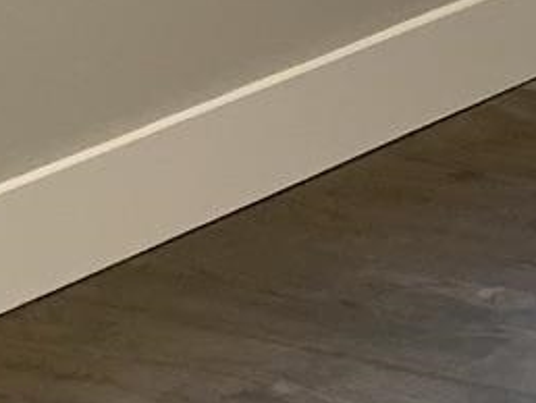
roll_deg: +0.5
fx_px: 3193
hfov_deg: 8.4
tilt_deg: -10.9
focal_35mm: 206
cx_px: 1469
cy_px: -276
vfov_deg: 7.1
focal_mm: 4.25
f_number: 1.8
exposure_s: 1/60
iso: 80
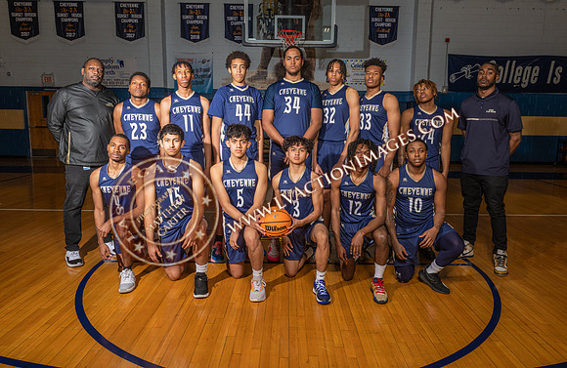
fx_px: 395
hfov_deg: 71.3
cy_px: 178
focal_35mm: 25
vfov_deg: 50.0
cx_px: 286
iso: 125
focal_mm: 24
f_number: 7.1
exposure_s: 1/125
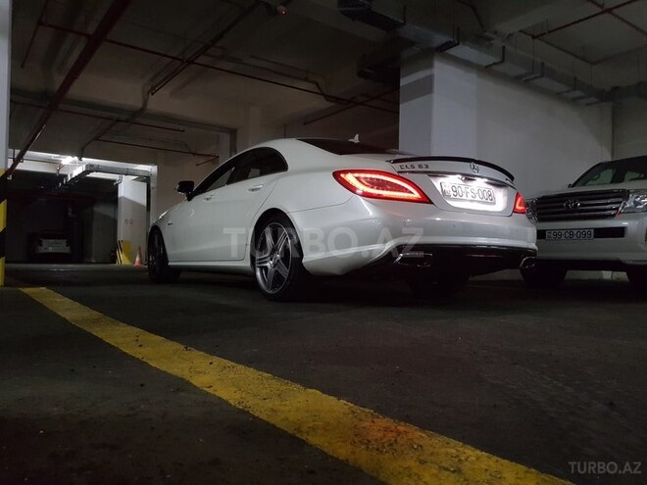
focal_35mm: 26
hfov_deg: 67.3
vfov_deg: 53.1
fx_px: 486
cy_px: 242
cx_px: 324
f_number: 1.7
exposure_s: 1/10
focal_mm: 4.3
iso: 640
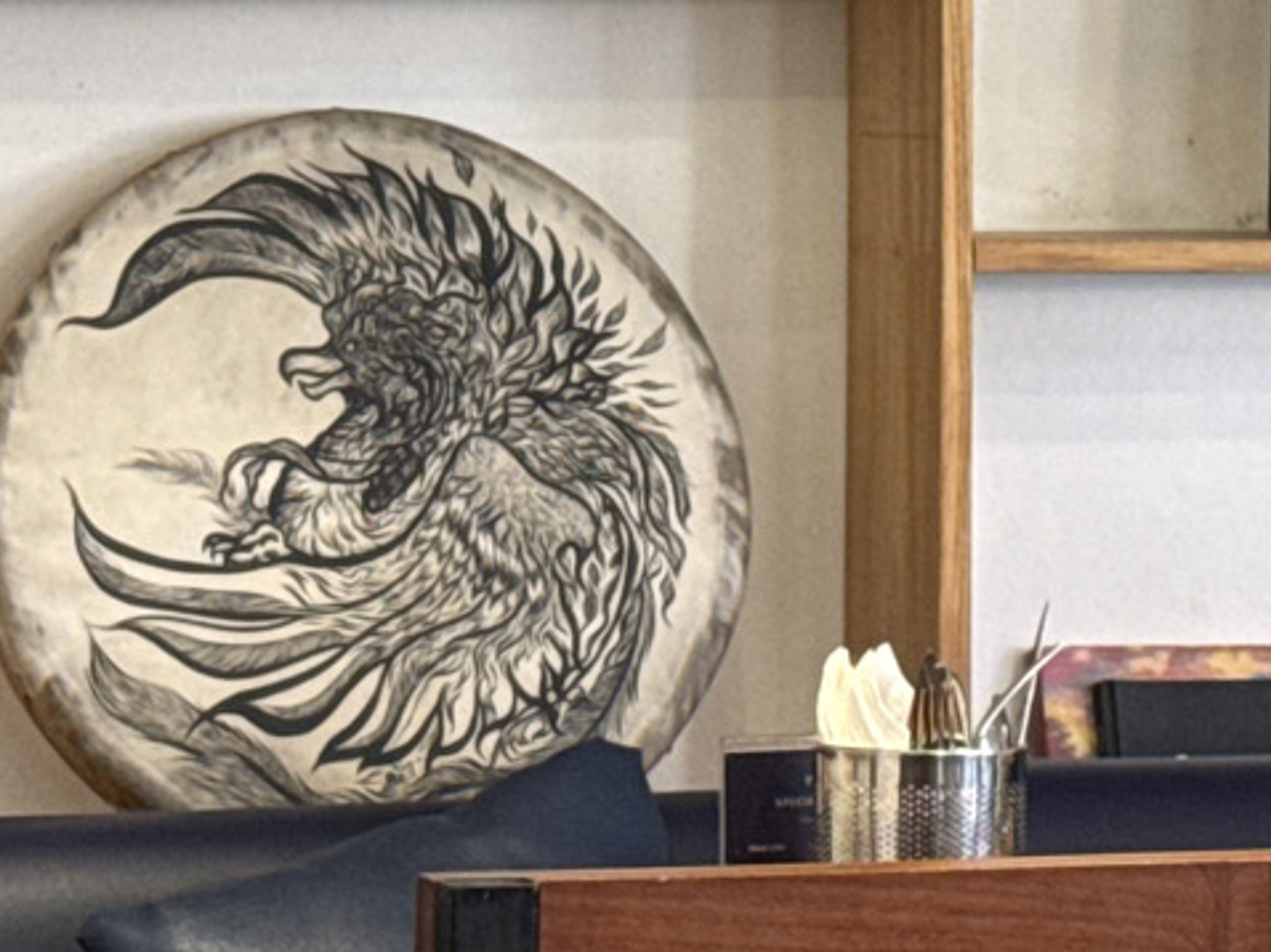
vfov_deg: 7.3
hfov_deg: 9.8
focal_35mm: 201
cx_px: 596
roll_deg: -0.4
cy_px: -221
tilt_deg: +3.0
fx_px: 7376
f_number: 1.78
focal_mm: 6.76
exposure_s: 1/50
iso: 100
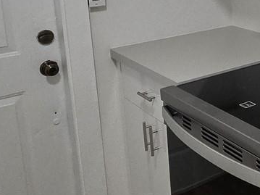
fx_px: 435
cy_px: 13
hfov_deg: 27.6
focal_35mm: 58
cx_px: 340
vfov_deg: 24.4
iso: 200
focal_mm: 1.7
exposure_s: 1/120
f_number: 2.2
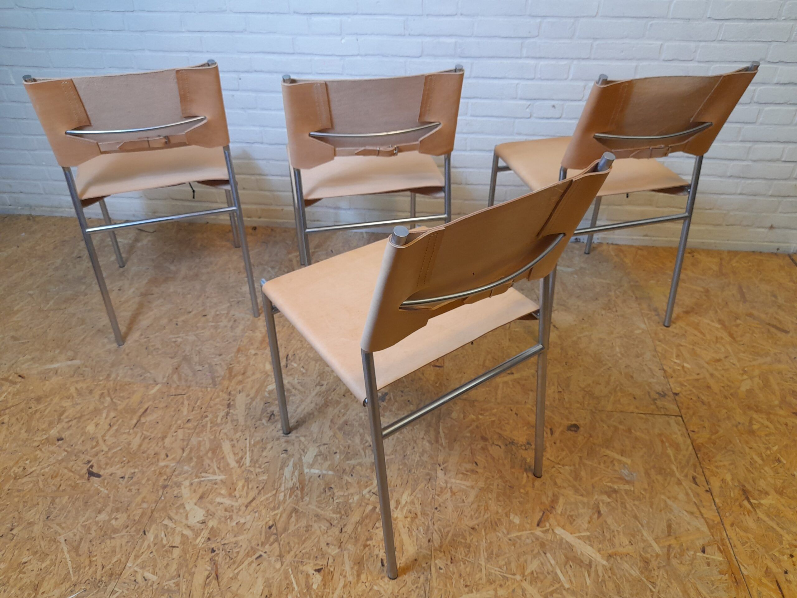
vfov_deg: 54.9
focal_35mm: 25
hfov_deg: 69.4
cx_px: 398
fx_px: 576
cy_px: 299
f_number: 2
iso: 125
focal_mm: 4.6
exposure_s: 1/50
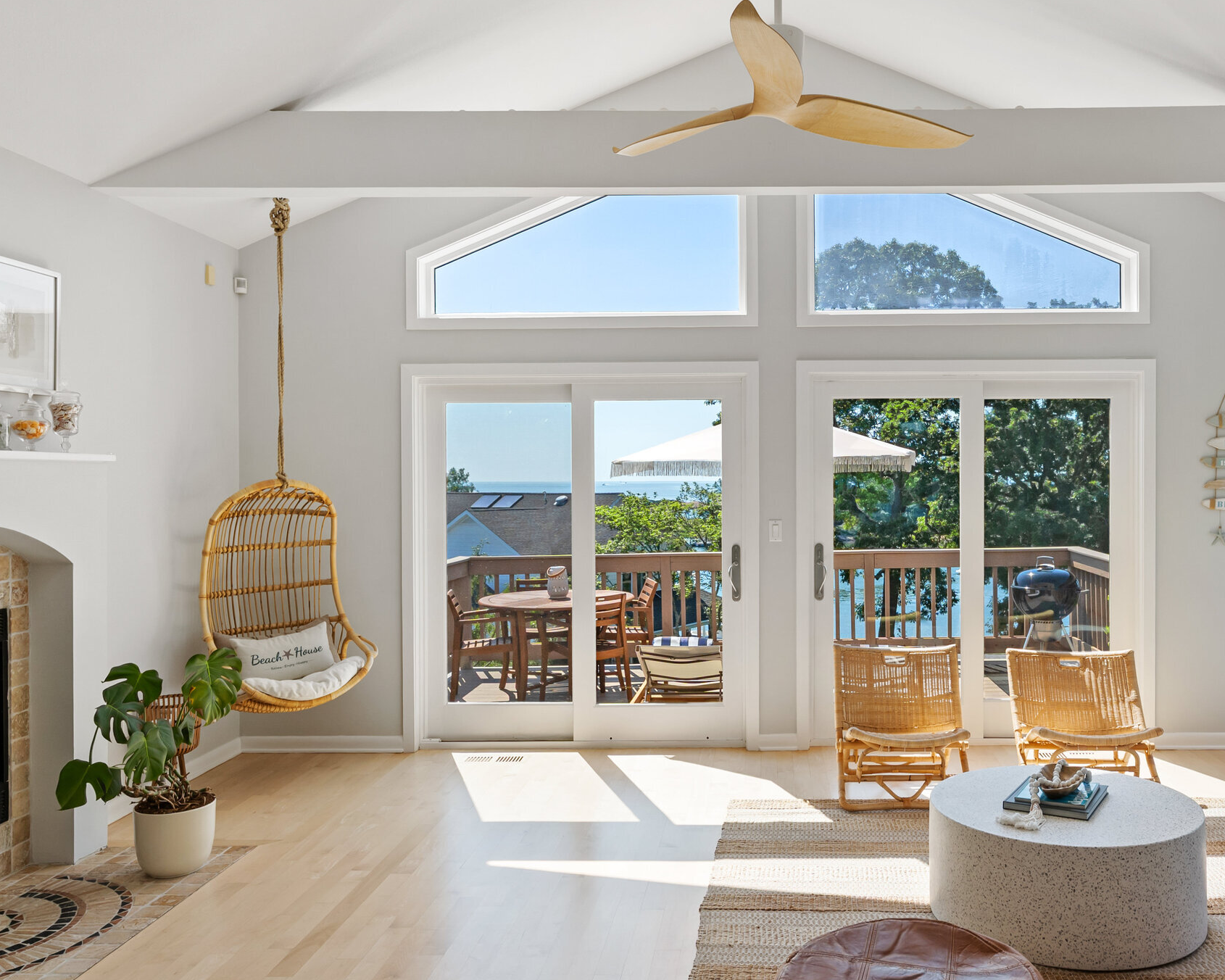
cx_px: 773
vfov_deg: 50.0
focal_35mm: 29
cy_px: 499
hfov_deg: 59.6
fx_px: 1051
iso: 320
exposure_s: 1/80
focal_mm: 17
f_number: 8
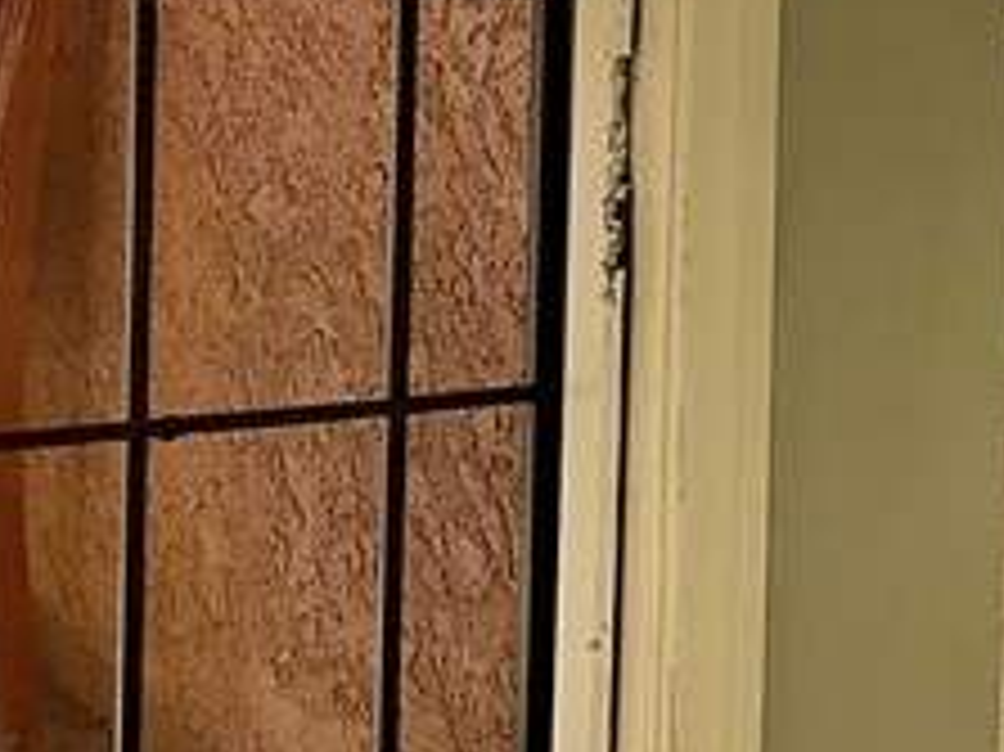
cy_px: -207
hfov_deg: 14.5
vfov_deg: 10.9
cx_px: 1058
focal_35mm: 133
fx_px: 3855
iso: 16
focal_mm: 3
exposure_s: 1/227
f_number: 1.8
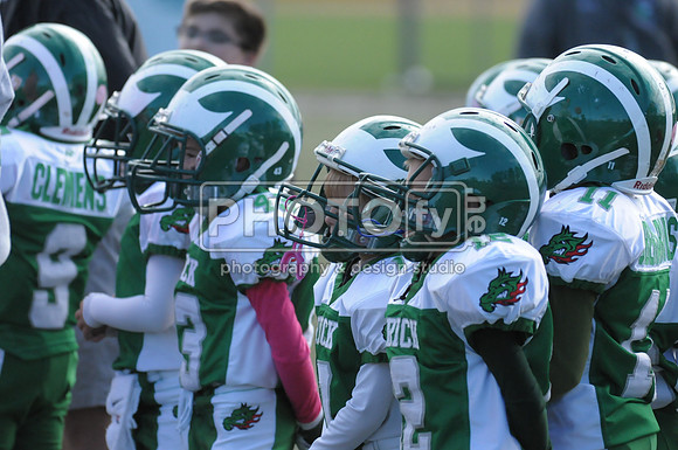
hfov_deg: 5.7
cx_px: 339
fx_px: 6770
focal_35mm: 360
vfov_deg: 3.8
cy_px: 225
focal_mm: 240
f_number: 4
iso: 1600
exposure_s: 1/4000
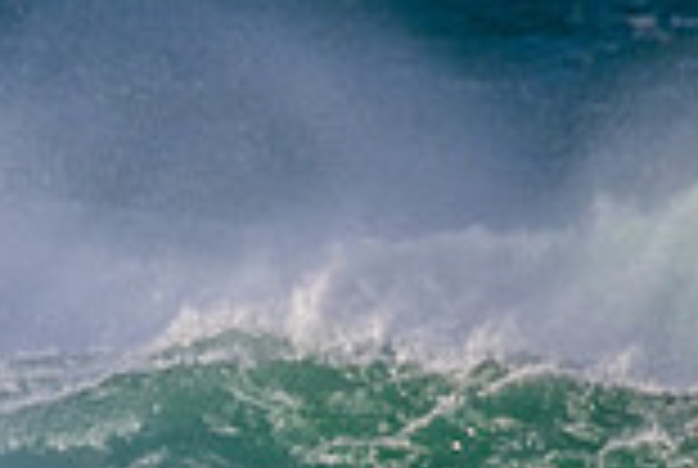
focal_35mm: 2990
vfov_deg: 0.5
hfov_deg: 0.7
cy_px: 718
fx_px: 58084
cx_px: -113
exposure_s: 1/2000
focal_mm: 800
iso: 1100
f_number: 11
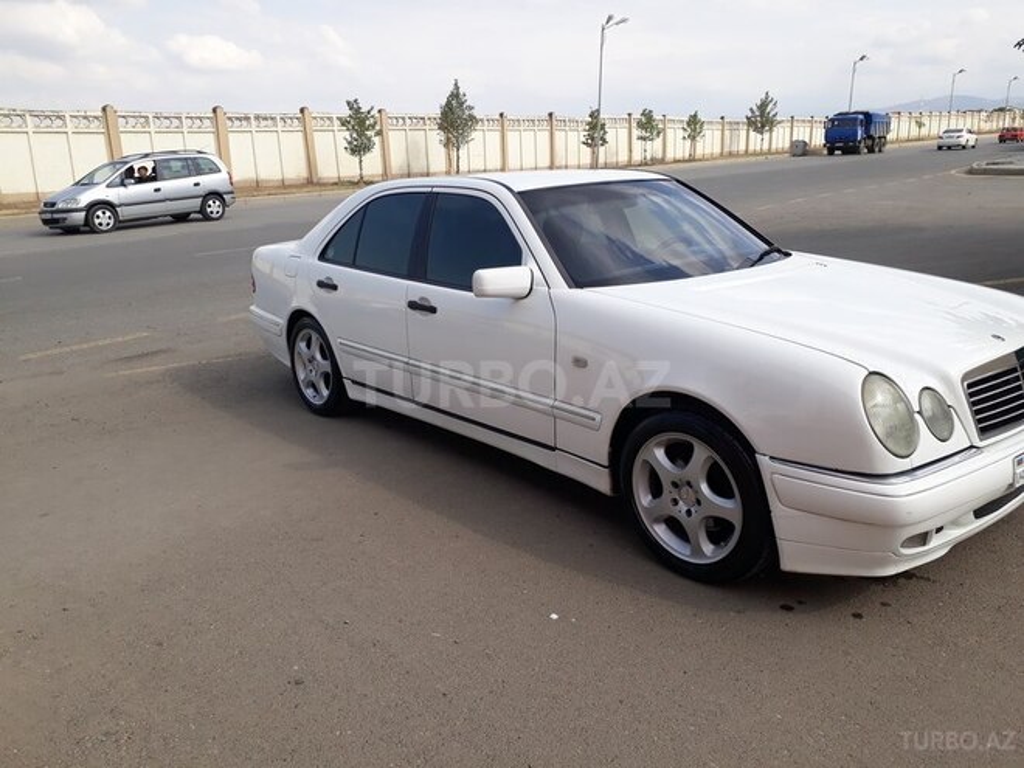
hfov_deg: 65.3
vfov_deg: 51.4
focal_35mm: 27
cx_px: 512
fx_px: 799
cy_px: 384
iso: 40
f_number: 1.9
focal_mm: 3.6
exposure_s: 1/974
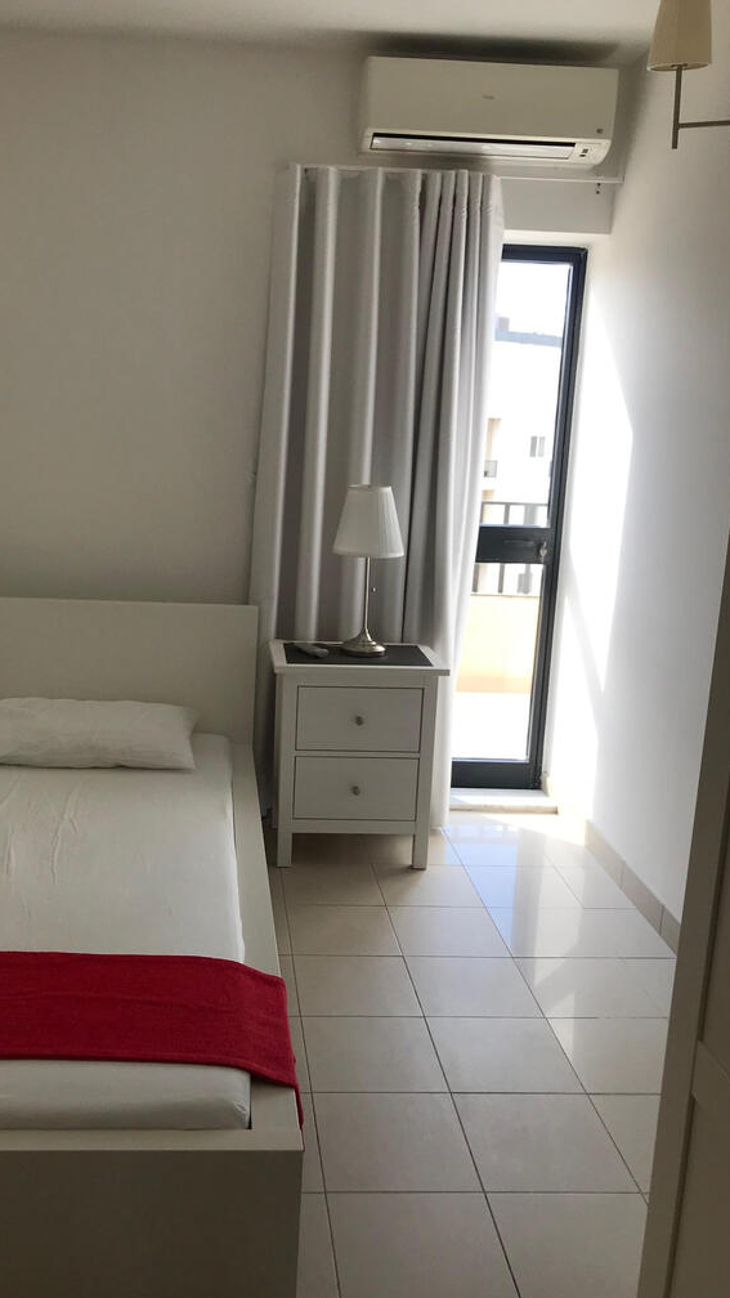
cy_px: 658
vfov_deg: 62.6
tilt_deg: -12.3
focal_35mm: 31
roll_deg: -1.5
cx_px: 265
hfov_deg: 37.5
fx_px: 1067
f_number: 1.8
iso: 20
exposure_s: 1/287
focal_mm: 3.99
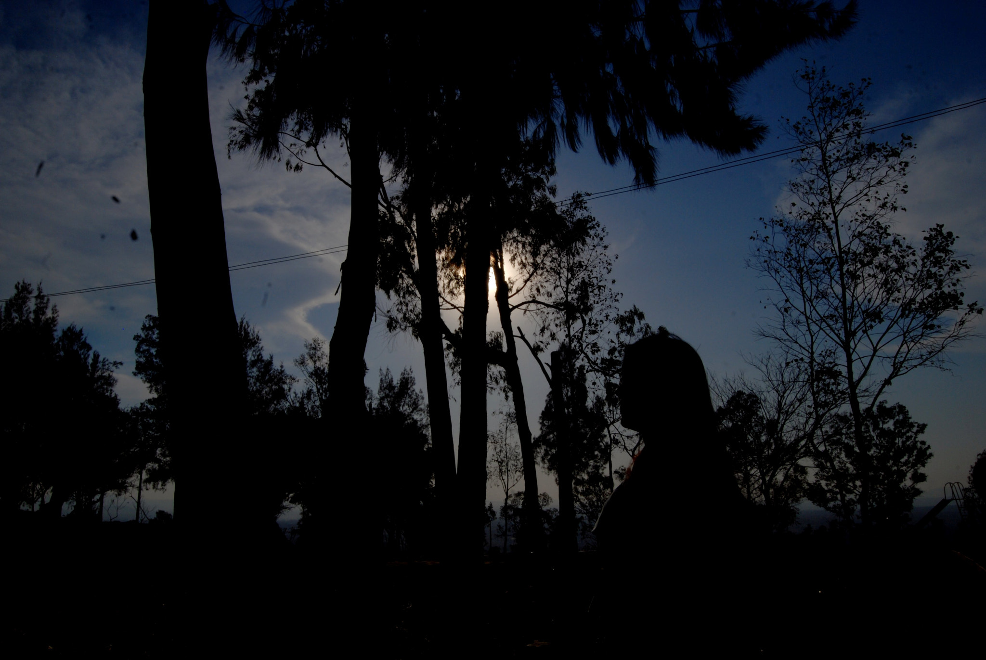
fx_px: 823
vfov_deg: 43.7
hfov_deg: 61.9
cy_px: 330
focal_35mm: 30
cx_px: 493
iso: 100
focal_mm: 20
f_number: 20
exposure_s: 1/500
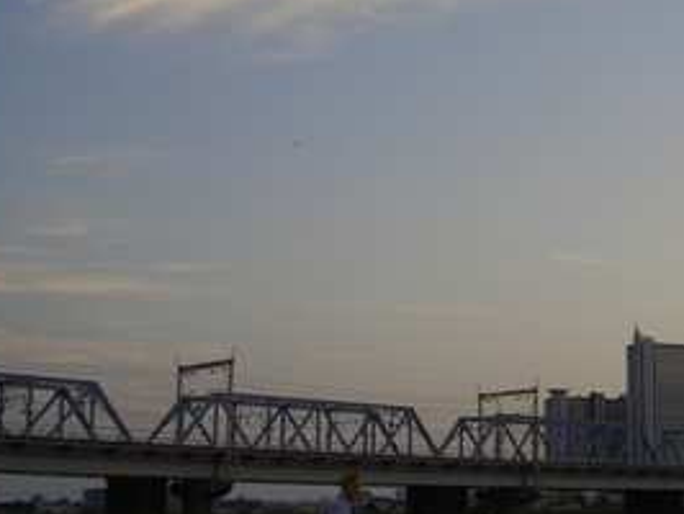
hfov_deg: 28.8
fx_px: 1305
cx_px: 543
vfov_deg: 22.2
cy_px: 200
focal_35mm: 66
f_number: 2.8
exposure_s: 1/250
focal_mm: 8
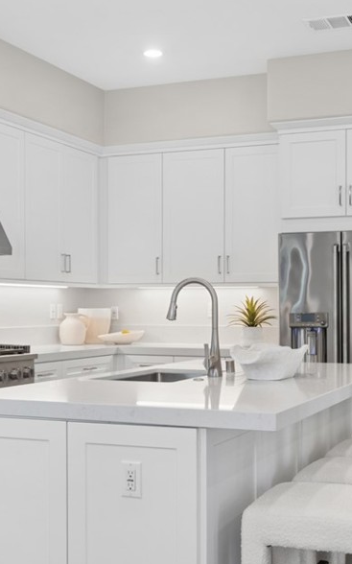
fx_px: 845
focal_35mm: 55
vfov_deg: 36.9
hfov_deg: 23.5
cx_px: 180
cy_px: 298
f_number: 9
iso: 200
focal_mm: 31
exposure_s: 1/6
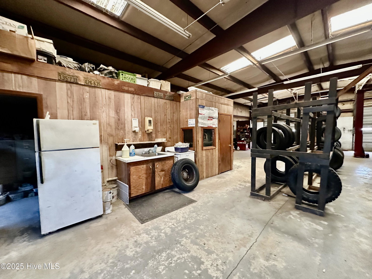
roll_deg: +0.5
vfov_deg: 85.7
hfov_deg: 102.1
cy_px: 140
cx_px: 186
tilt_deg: -4.3
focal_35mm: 14
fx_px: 150
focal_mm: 2.22
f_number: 2.2
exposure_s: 1/60
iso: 800
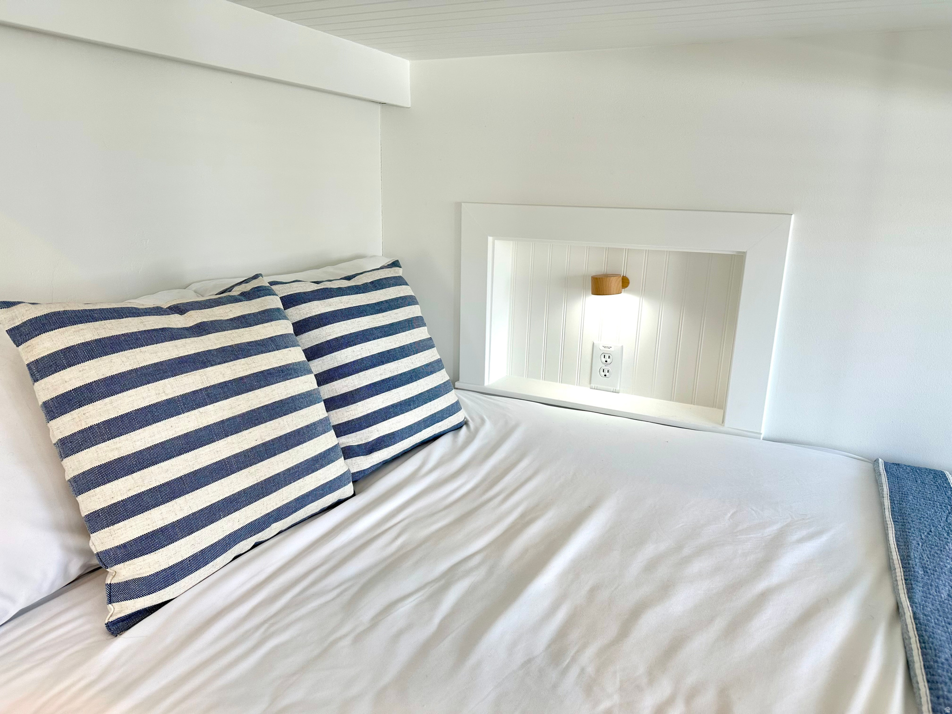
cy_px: 357
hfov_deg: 71.6
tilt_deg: -14.2
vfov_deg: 56.8
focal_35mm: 24
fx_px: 660
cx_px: 476
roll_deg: -1.8
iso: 100
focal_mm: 6.86
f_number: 1.78
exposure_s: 1/120
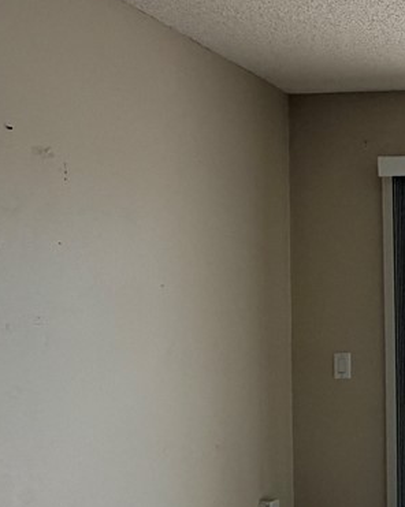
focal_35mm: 59
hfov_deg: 21.0
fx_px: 885
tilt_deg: +1.4
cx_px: 640
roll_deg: +1.5
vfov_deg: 31.9
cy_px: 295
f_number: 2.2
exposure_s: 1/270
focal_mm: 2.22
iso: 50
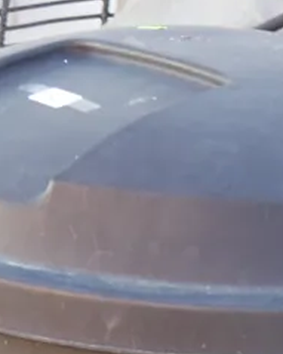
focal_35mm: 117
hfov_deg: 13.0
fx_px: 1226
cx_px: 300
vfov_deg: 14.4
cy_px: 652
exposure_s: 1/125
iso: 200
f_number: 3.5
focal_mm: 14
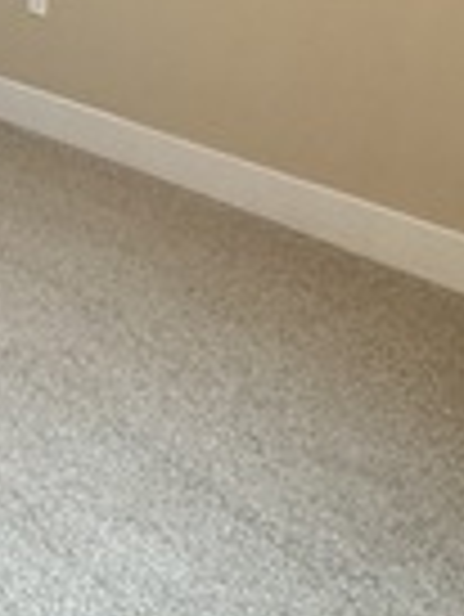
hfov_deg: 18.6
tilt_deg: -8.0
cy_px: -110
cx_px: -270
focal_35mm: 68
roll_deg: -2.2
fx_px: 1213
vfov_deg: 25.7
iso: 320
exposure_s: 1/60
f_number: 2.2
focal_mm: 2.22
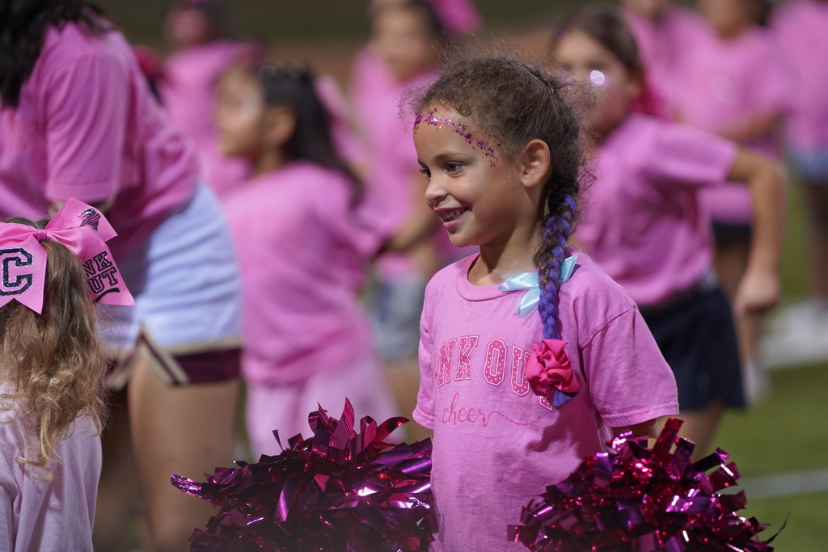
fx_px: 4600
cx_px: 414
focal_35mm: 200
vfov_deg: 6.9
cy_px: 276
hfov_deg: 10.3
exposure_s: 1/250
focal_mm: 200
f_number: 3.2
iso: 1600
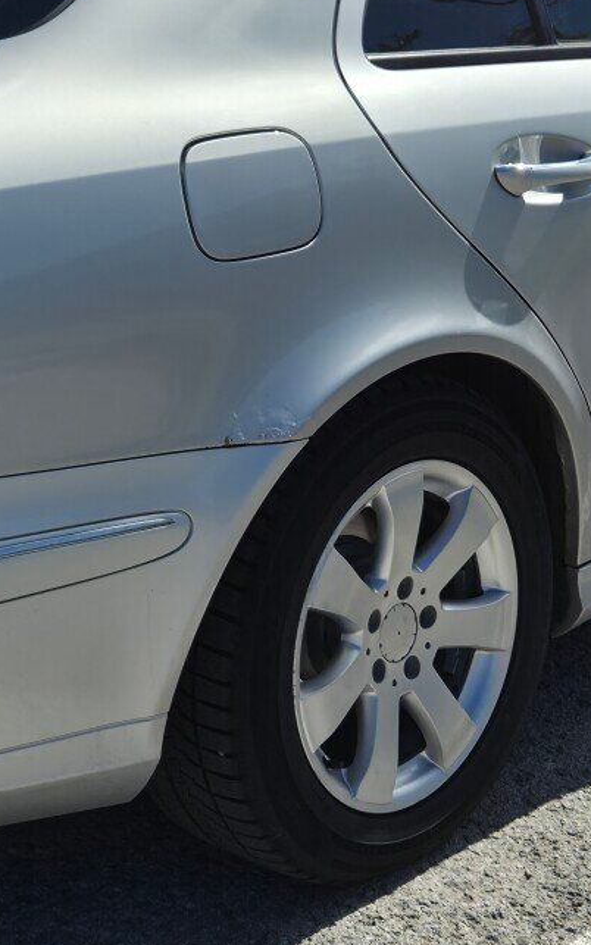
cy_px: 383
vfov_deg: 27.8
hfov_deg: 17.5
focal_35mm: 74
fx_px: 1907
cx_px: 156
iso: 40
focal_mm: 5.4
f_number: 1.8
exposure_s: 1/3831
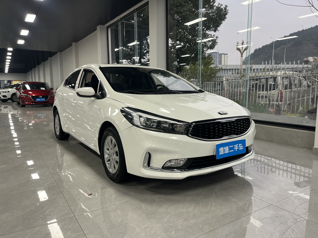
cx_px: 159
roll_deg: +0.6
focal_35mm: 26
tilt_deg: -7.5
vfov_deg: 53.1
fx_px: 239
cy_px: 119
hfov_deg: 67.3
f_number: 1.6
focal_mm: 5.1
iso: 80
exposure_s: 1/100
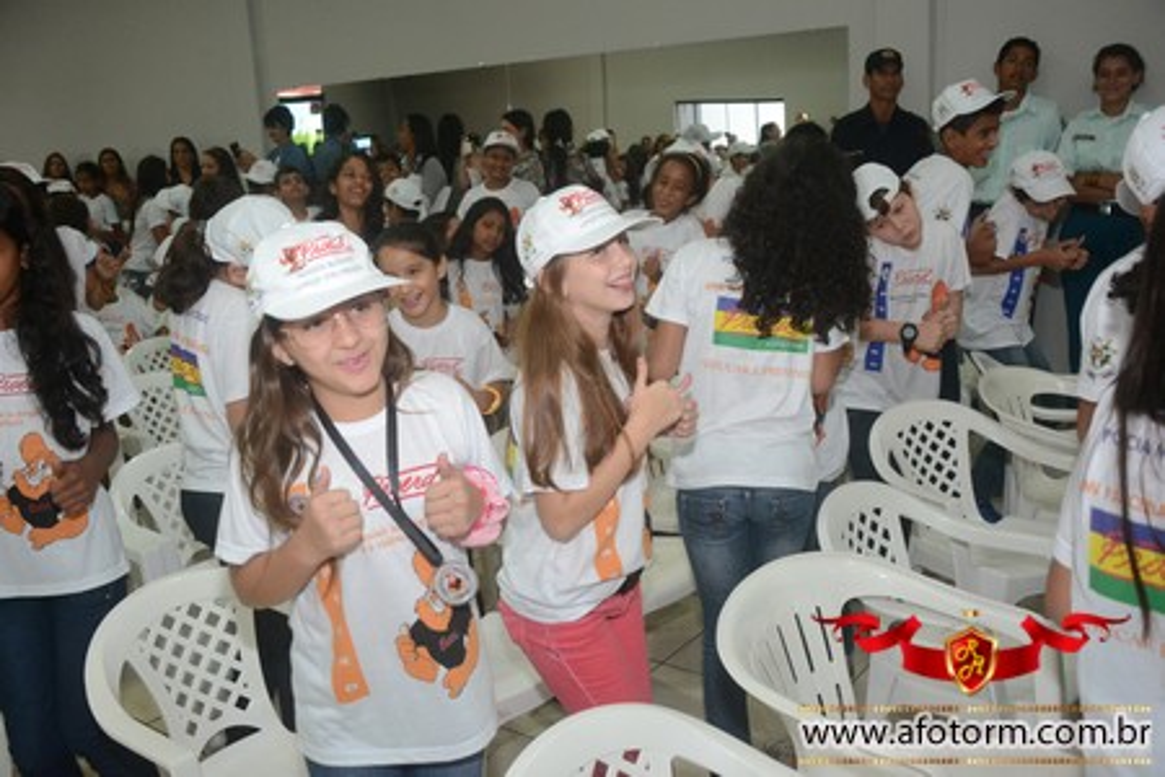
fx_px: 1068
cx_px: 582
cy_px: 388
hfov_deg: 57.2
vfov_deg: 40.0
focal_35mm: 33
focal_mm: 22
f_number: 3.8
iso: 1600
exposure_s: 1/100
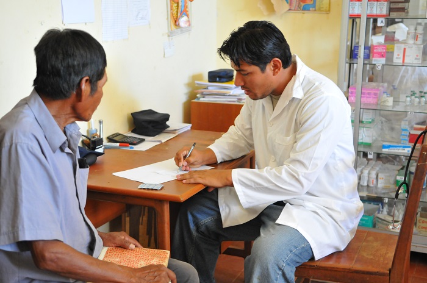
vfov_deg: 23.7
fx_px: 675
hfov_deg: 35.1
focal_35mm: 57
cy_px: 142
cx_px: 214
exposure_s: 1/40
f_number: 2.8
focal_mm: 38
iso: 1600
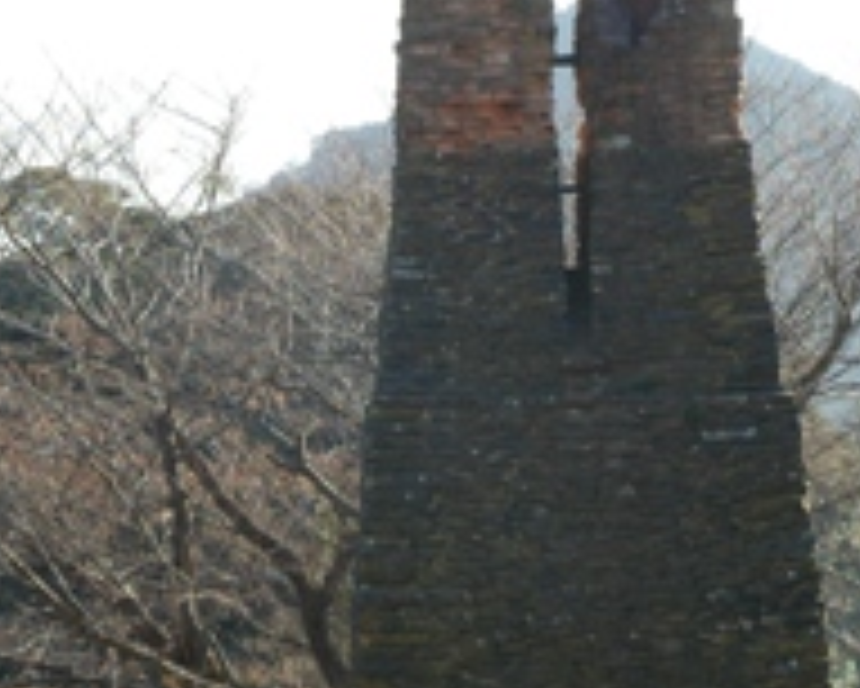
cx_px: 648
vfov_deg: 10.2
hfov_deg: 12.6
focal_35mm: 152
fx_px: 3871
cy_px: 495
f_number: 7.1
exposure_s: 1/200
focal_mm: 46
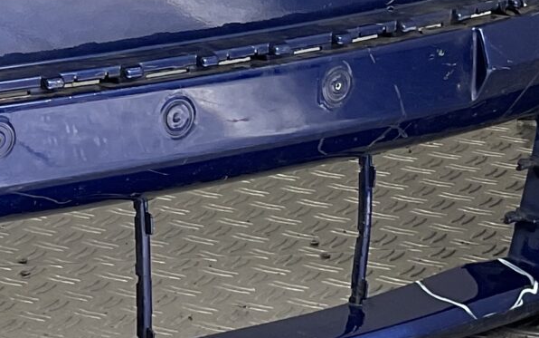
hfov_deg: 14.6
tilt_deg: -8.9
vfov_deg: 9.8
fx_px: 1940
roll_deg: +1.4
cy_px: -81
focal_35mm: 132
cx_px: -304
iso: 16
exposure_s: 1/300
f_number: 1.8
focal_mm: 3
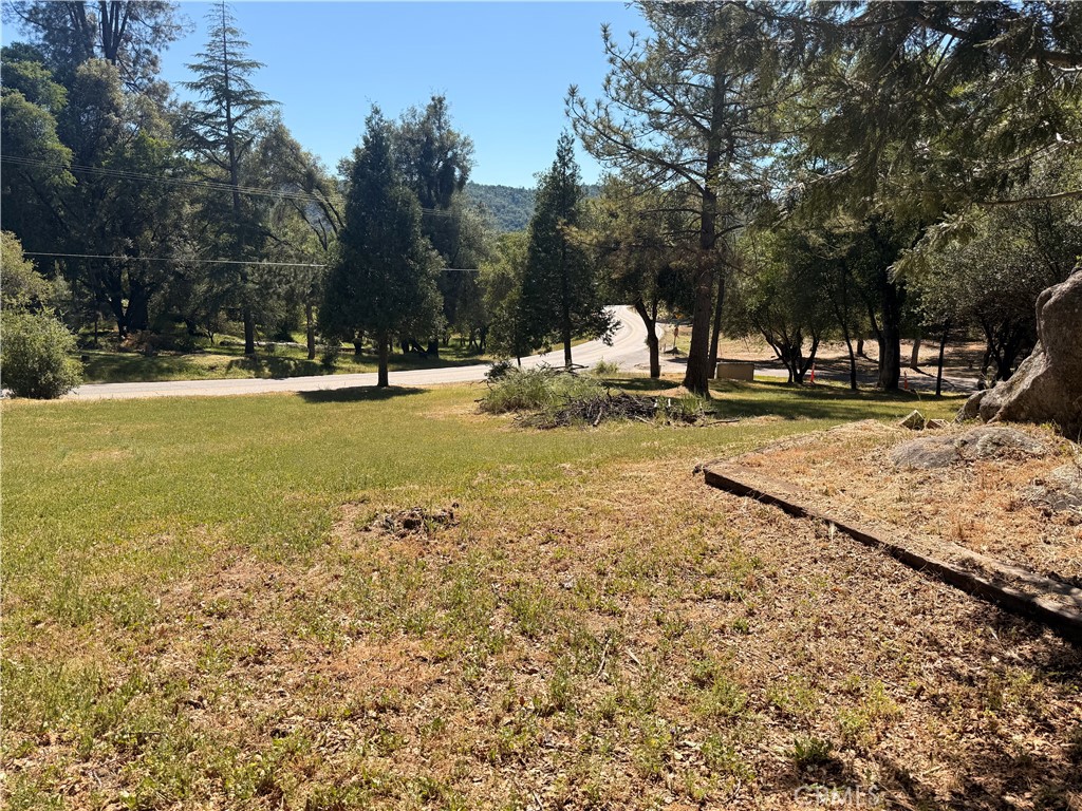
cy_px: 406
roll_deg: -2.4
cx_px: 541
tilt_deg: -9.7
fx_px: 750
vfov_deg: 56.8
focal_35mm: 24
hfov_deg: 71.6
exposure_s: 1/3021
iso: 80
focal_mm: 6.76
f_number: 1.78
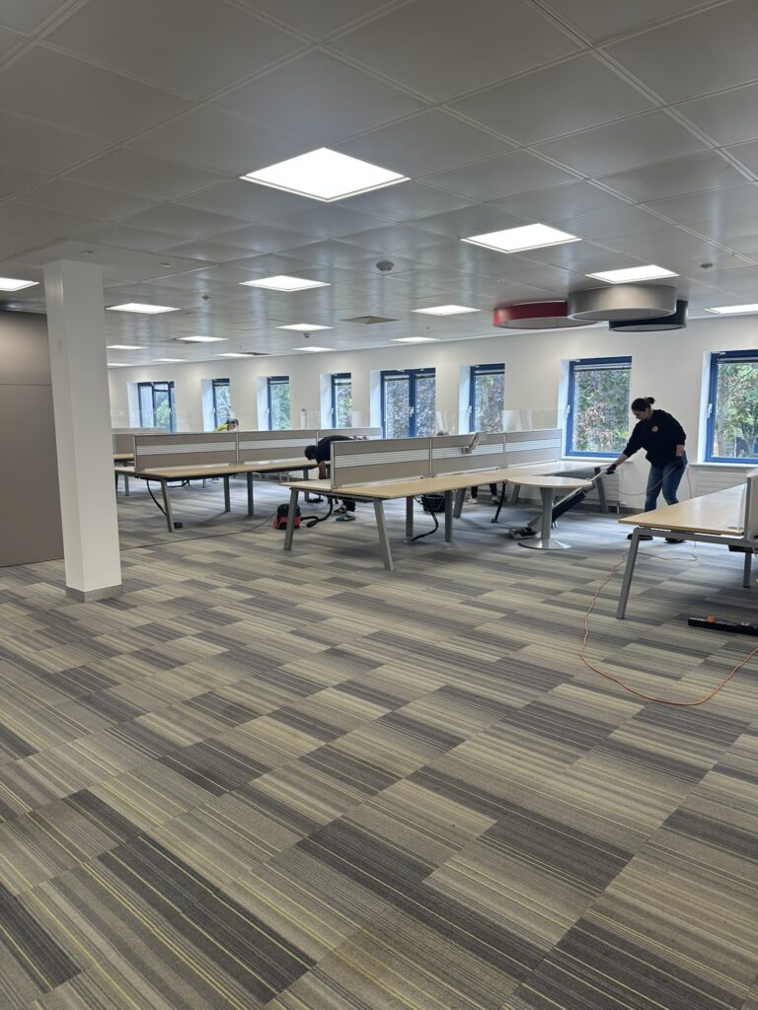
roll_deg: -1.1
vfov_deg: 71.6
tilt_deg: -9.2
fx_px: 701
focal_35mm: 24
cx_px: 379
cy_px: 505
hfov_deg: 56.8
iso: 64
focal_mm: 6.86
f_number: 1.78
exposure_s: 1/100
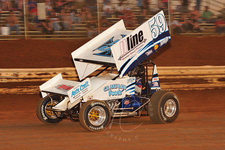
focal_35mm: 123
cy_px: 72
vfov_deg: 11.1
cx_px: 125
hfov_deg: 16.6
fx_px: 769
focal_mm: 105
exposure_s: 1/250
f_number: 7.1
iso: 640
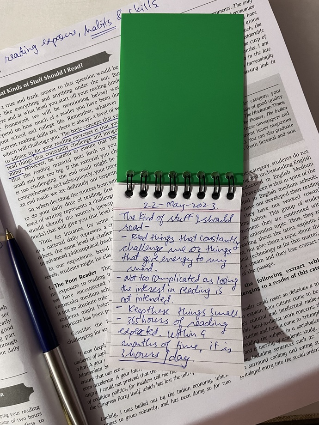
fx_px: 319
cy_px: 212
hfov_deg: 53.1
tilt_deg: -86.2
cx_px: 160
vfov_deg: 67.3
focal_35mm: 26
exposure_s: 1/50
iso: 500
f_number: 1.6
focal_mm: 5.1
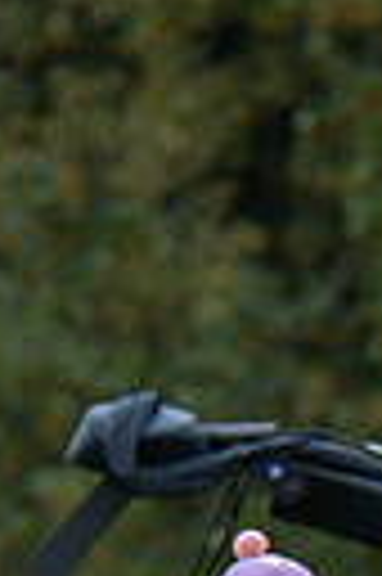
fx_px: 27465
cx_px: 315
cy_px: 1215
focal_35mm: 1721
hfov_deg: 0.8
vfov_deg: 1.2
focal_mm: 380
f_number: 6.3
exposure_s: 1/1000
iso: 1000
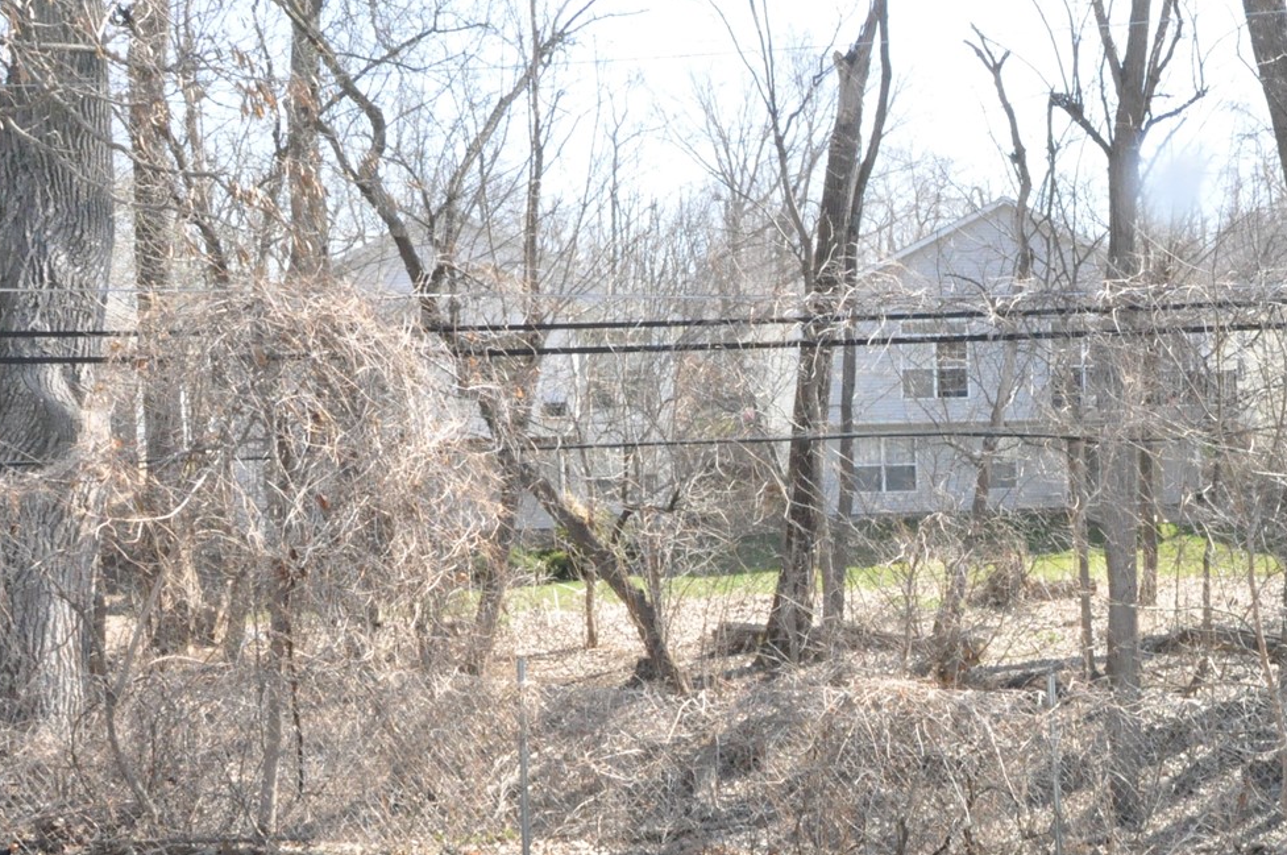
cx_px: 1063
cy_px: 613
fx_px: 1678
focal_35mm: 47
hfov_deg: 40.0
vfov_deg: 28.3
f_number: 22
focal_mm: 18
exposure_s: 1/200
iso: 3200
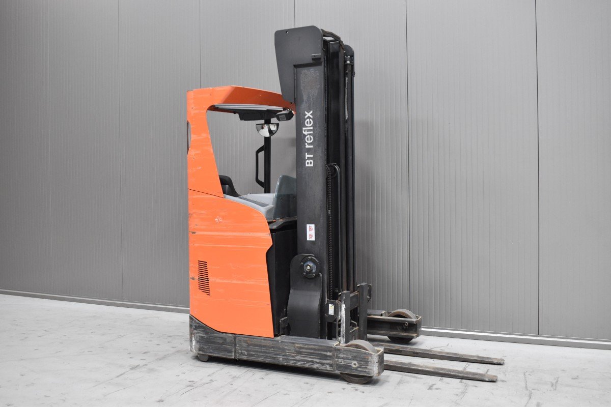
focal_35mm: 33
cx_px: 306
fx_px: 560
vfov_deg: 40.0
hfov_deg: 57.2
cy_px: 204
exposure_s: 1/30
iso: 1600
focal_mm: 22
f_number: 5
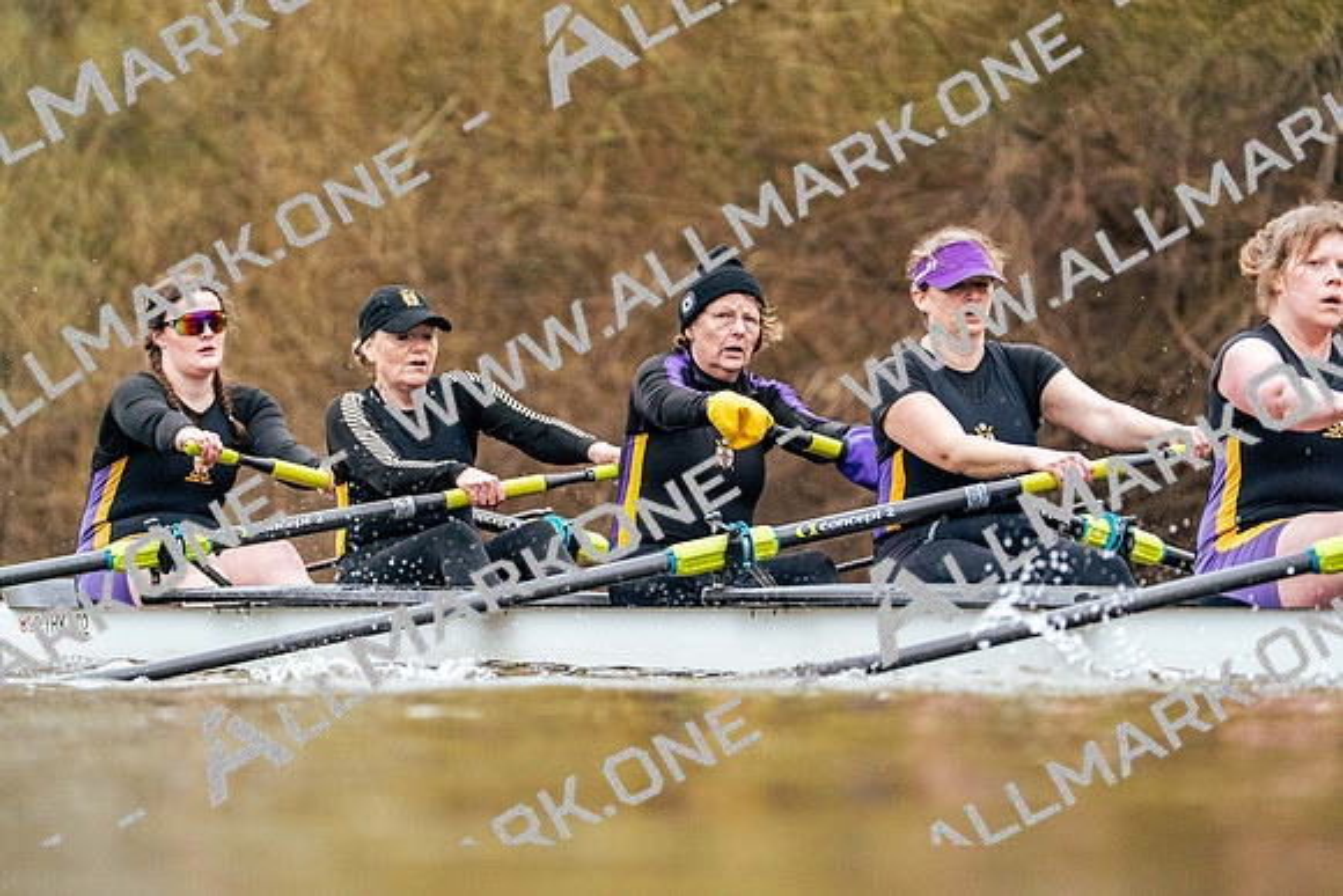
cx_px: 672
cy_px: 448
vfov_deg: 3.4
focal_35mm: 404
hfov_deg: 5.1
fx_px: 15074
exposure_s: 1/2000
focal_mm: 404
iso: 6400
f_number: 6.3
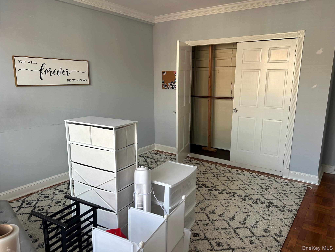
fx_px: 252
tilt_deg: -11.0
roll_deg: -0.2
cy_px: 126
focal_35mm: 26
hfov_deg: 67.3
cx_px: 168
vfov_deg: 53.1
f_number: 1.5
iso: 100
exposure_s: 1/121
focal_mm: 5.7
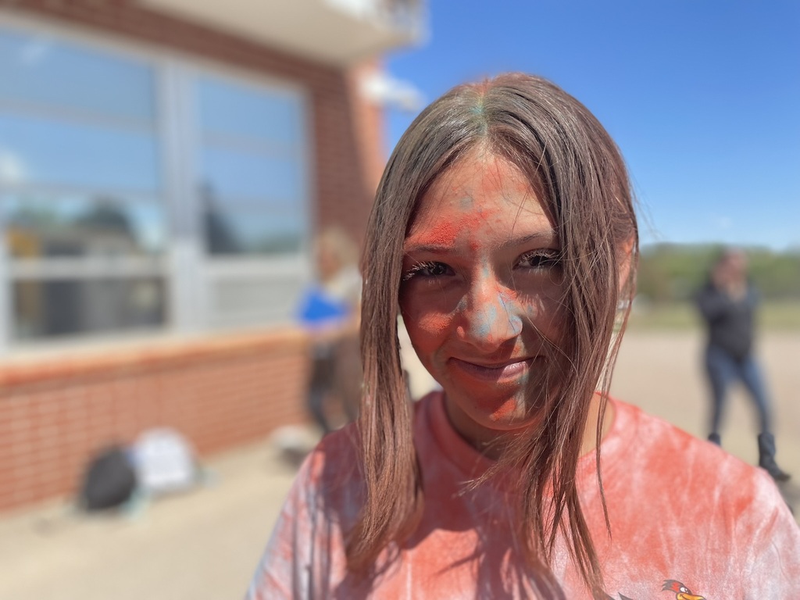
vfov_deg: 53.1
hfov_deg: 67.3
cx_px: 400
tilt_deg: -1.8
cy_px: 300
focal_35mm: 26
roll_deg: +2.2
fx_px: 601
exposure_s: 1/2817
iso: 50
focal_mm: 4.2
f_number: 1.6
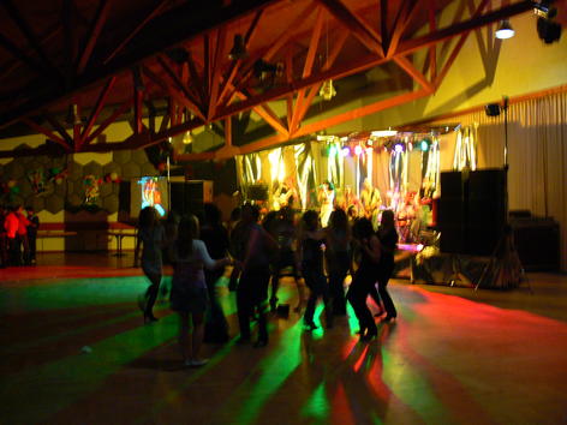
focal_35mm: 37
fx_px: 606
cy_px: 212
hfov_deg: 50.1
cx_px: 284
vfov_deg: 38.7
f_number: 2.8
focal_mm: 7.8
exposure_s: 1/3.2
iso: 200
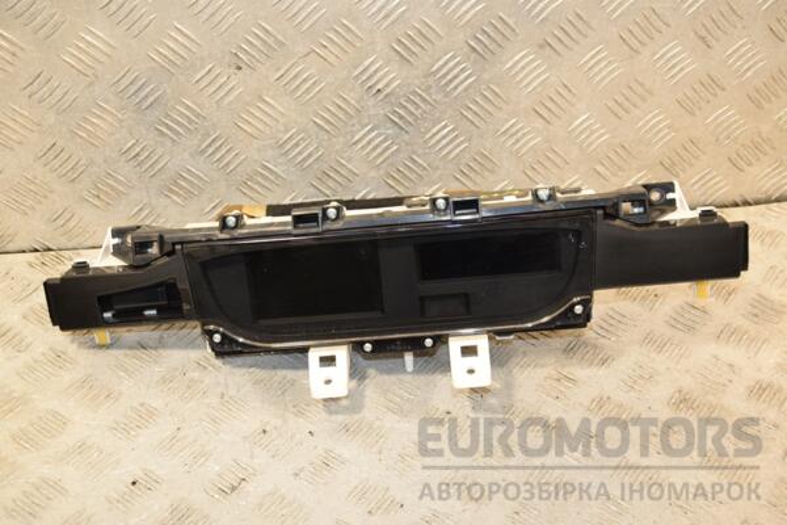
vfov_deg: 23.8
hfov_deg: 35.1
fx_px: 1246
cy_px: 262
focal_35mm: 57
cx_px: 394
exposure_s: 1/200
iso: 800
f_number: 6.3
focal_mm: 38
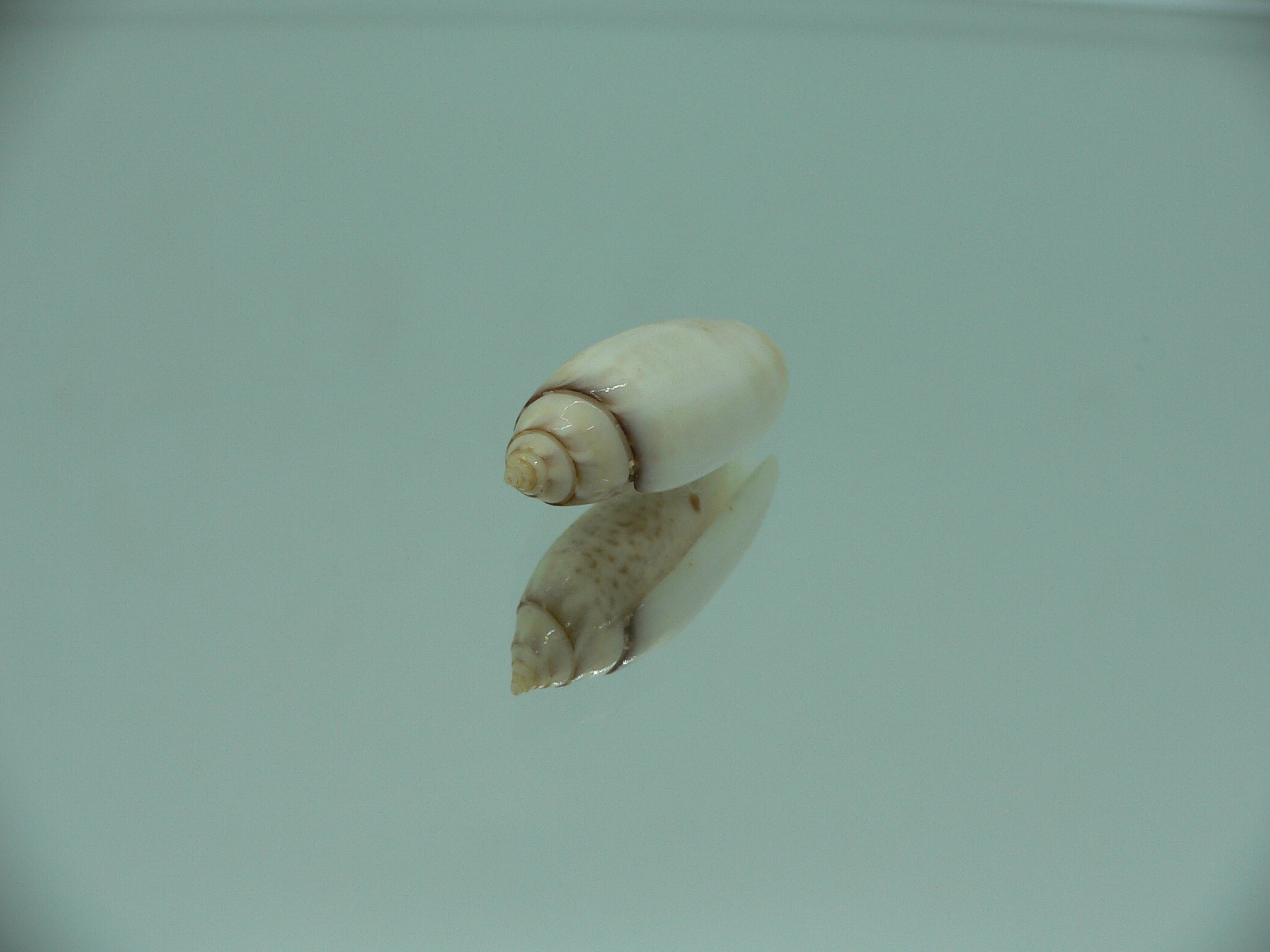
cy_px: 476
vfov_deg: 40.7
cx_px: 635
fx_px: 1284
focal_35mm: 35
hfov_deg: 52.6
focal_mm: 4.6
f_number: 2.8
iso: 80
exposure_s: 1/80
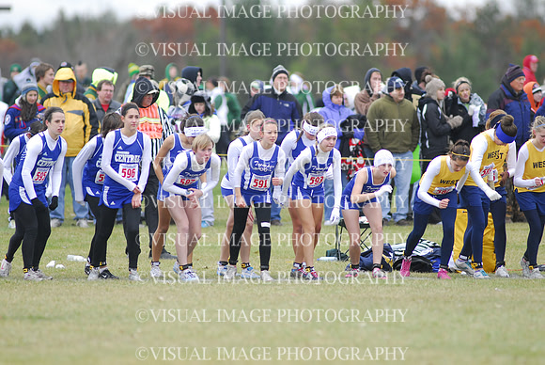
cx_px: 272
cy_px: 182
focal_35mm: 450
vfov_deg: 3.1
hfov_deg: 4.6
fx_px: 6819
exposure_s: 1/1000
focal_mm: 300
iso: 640
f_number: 4
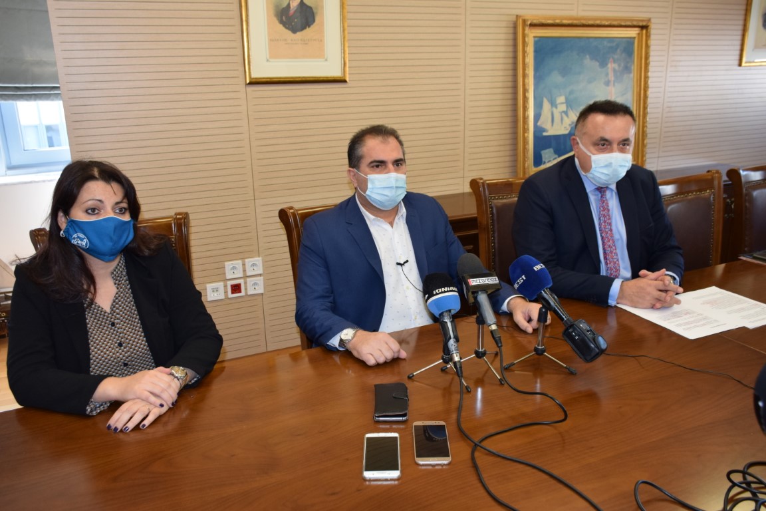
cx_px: 383
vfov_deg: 43.6
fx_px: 638
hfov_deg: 61.9
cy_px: 256
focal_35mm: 30
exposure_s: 1/100
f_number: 5
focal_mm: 20
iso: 800
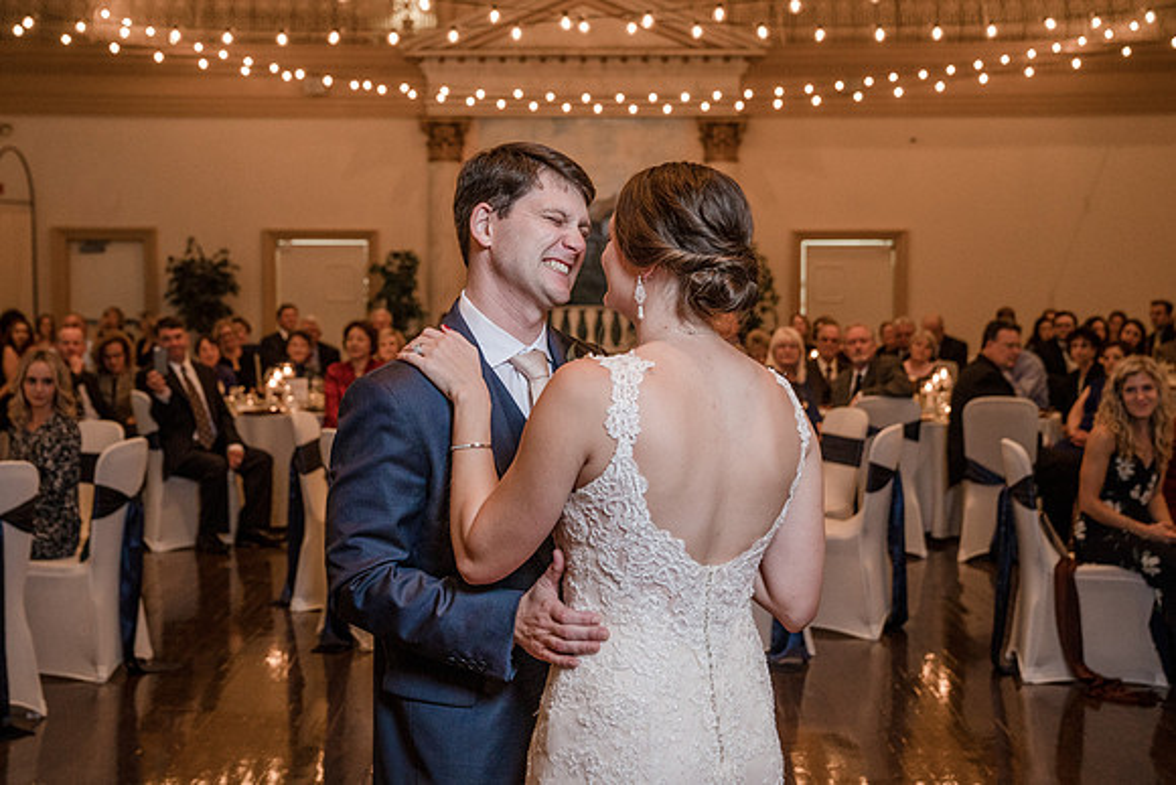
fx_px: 1710
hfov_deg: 37.9
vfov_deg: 25.8
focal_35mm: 52
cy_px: 349
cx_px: 543
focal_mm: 46
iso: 2000
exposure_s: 1/100
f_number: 4
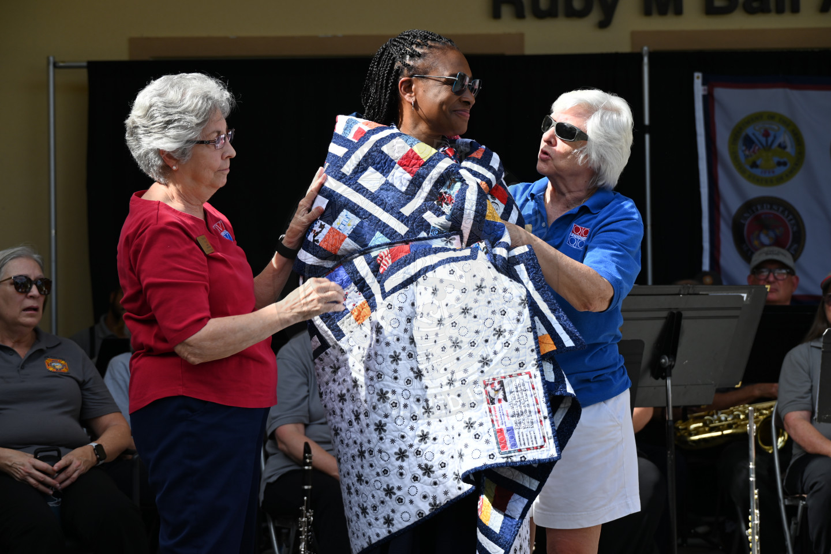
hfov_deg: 24.2
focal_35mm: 84
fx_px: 1939
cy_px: 277
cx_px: 416
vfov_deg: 16.3
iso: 100
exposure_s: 1/250
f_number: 6
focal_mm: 84
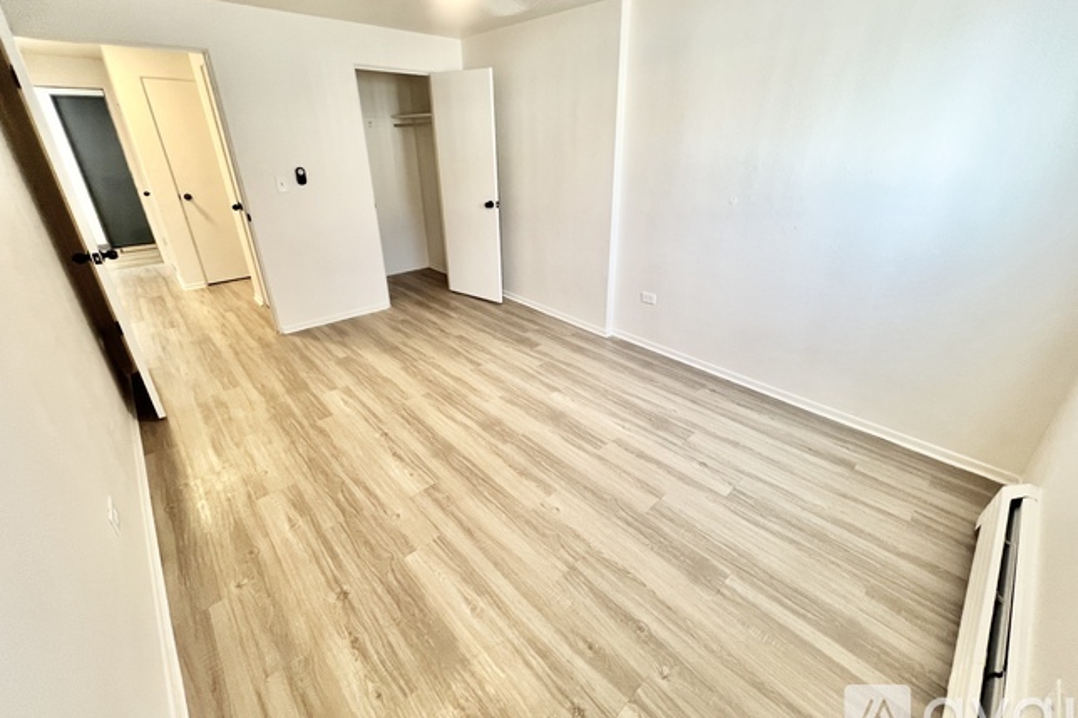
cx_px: 557
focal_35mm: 14
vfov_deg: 81.1
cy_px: 333
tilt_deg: -23.9
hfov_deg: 104.2
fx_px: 419
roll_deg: +1.3
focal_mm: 1.57
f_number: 1.8
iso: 125
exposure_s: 1/60
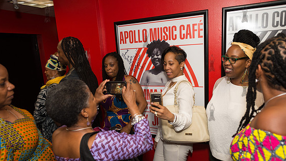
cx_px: 146
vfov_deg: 44.4
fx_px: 197
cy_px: 87
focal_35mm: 26
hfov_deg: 71.9
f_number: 4
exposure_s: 1/500
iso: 1600
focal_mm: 24
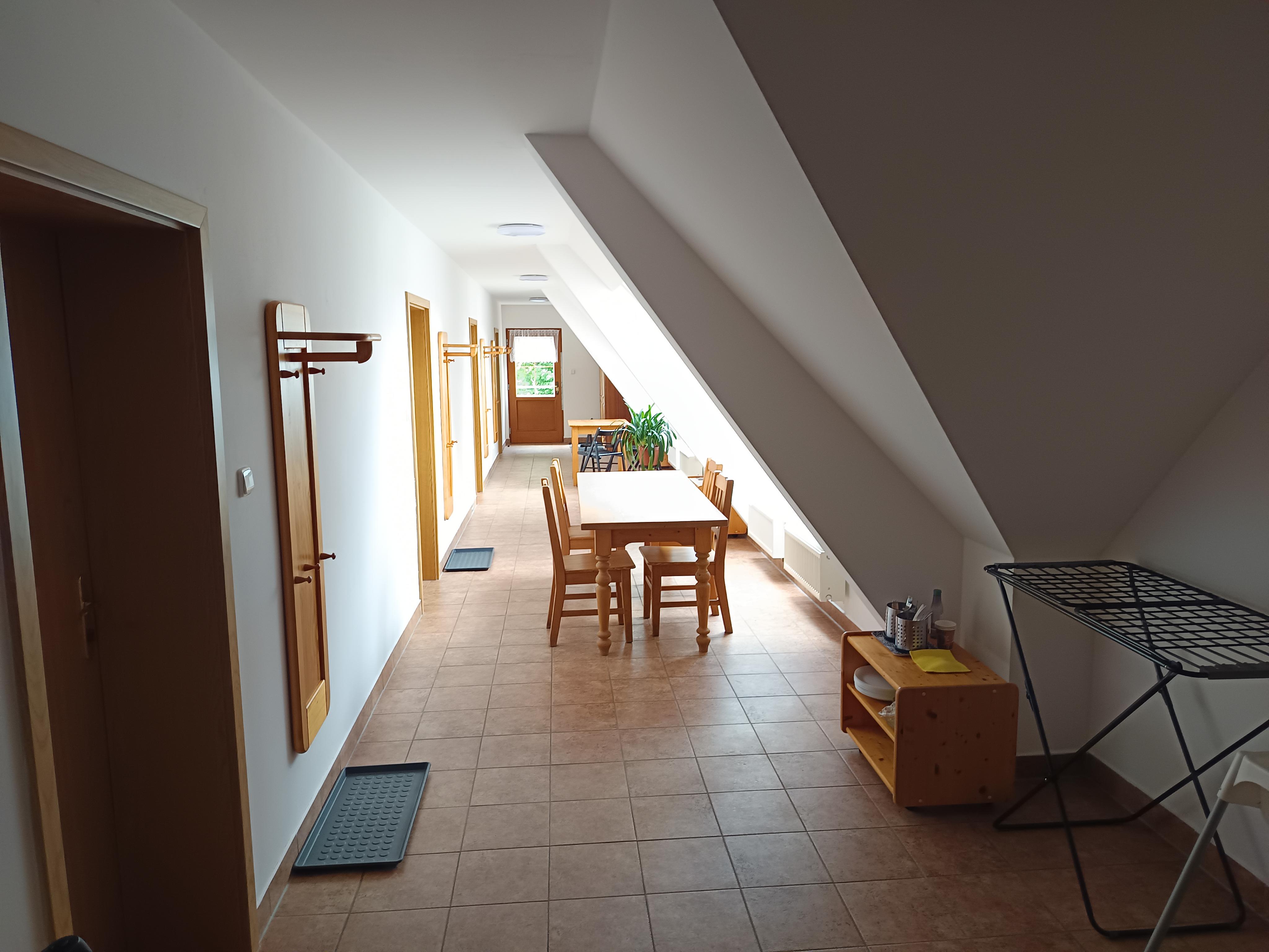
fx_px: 880
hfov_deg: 71.6
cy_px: 476
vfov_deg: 56.8
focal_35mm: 24
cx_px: 634
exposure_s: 1/50
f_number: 1.7
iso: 726
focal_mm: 5.31
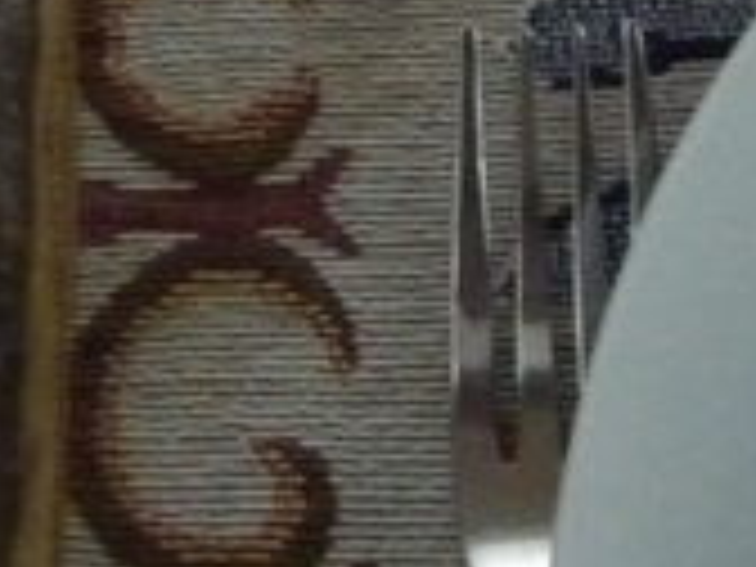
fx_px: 2599
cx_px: 198
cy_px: -482
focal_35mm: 119
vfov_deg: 11.5
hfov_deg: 16.5
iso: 800
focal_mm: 4.4
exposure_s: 1/13
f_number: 2.8
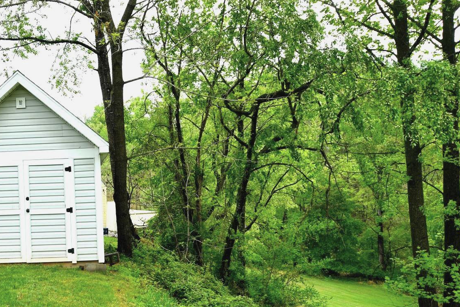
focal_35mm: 44
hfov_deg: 42.0
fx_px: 562
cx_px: 75
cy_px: 174
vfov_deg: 30.5
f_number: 4
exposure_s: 1/100
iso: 64
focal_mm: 24
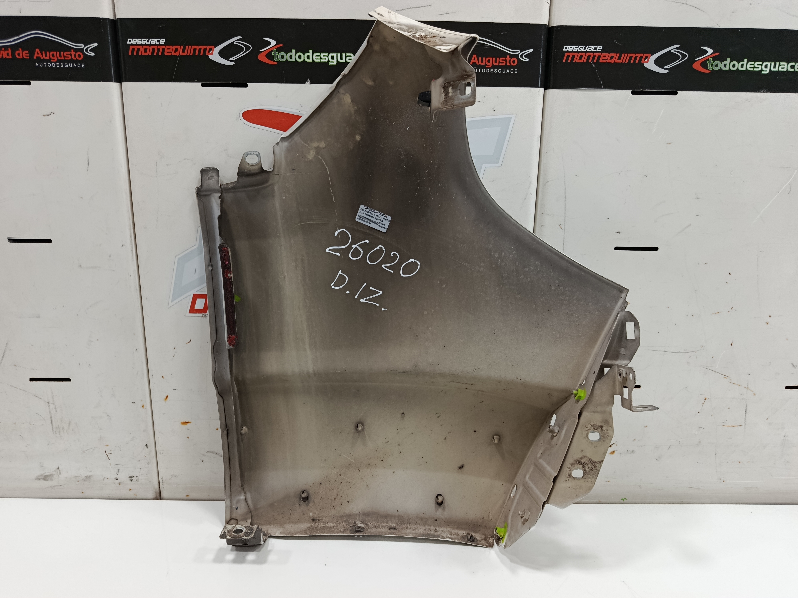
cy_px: 299
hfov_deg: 71.6
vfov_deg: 56.8
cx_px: 399
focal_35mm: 24
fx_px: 553
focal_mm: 5.24
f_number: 1.7
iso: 659
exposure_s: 1/50
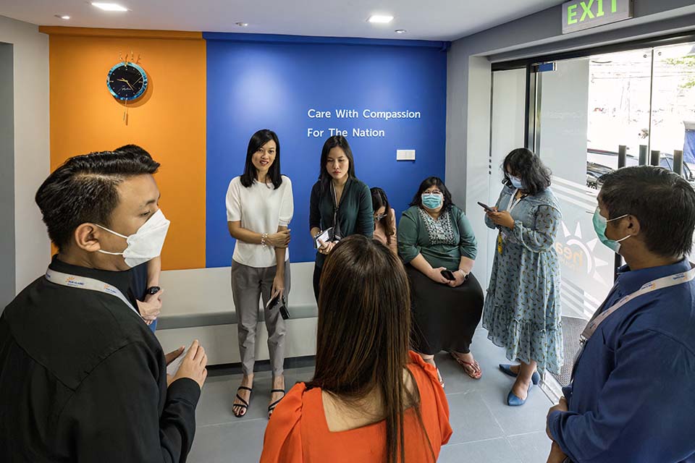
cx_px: 348
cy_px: 232
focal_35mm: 14
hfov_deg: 104.3
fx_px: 270
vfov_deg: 81.2
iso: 9000
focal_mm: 14
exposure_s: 1/200
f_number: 8
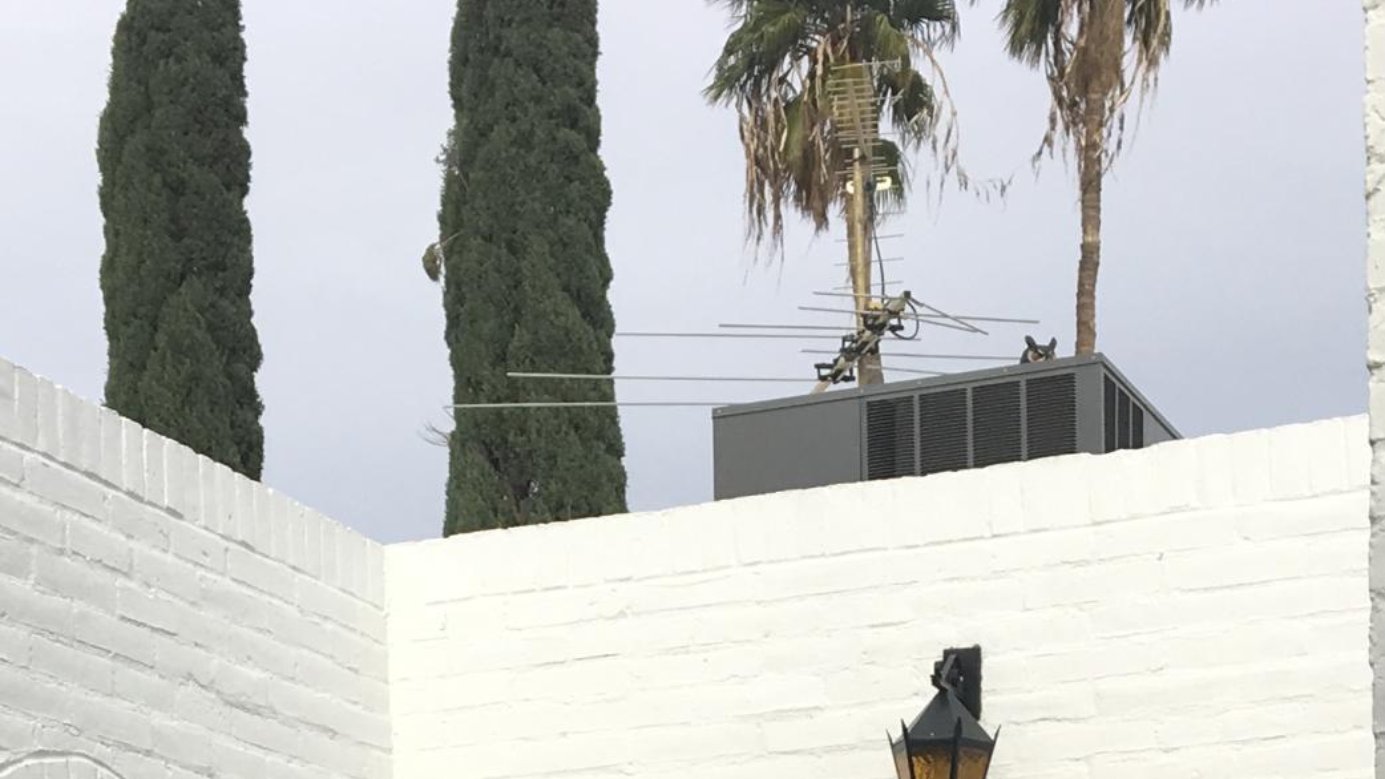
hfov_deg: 23.4
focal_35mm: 91
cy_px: 1412
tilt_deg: -0.4
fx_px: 3342
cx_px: 590
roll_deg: +2.9
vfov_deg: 12.2
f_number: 2.2
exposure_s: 1/1241
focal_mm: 4.15
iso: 25
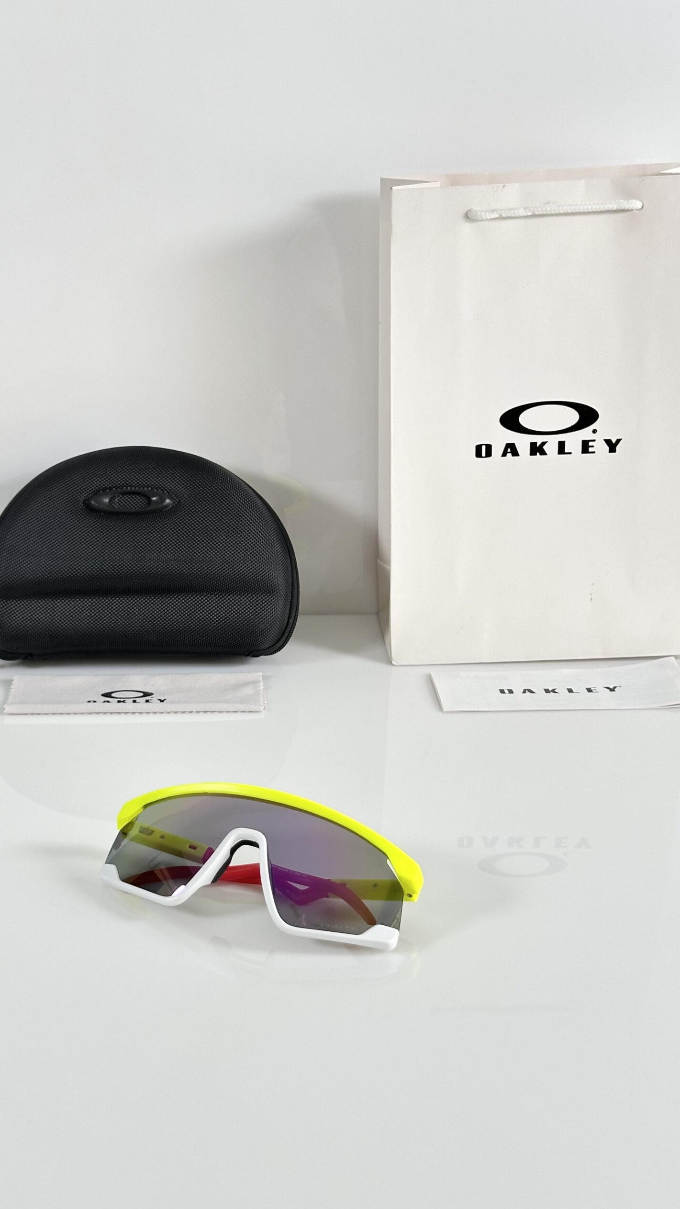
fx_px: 1699
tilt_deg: -21.7
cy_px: 601
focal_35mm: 53
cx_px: 221
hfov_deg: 22.5
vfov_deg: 39.2
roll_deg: +0.0
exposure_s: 1/135
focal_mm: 6.86
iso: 64
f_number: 1.78
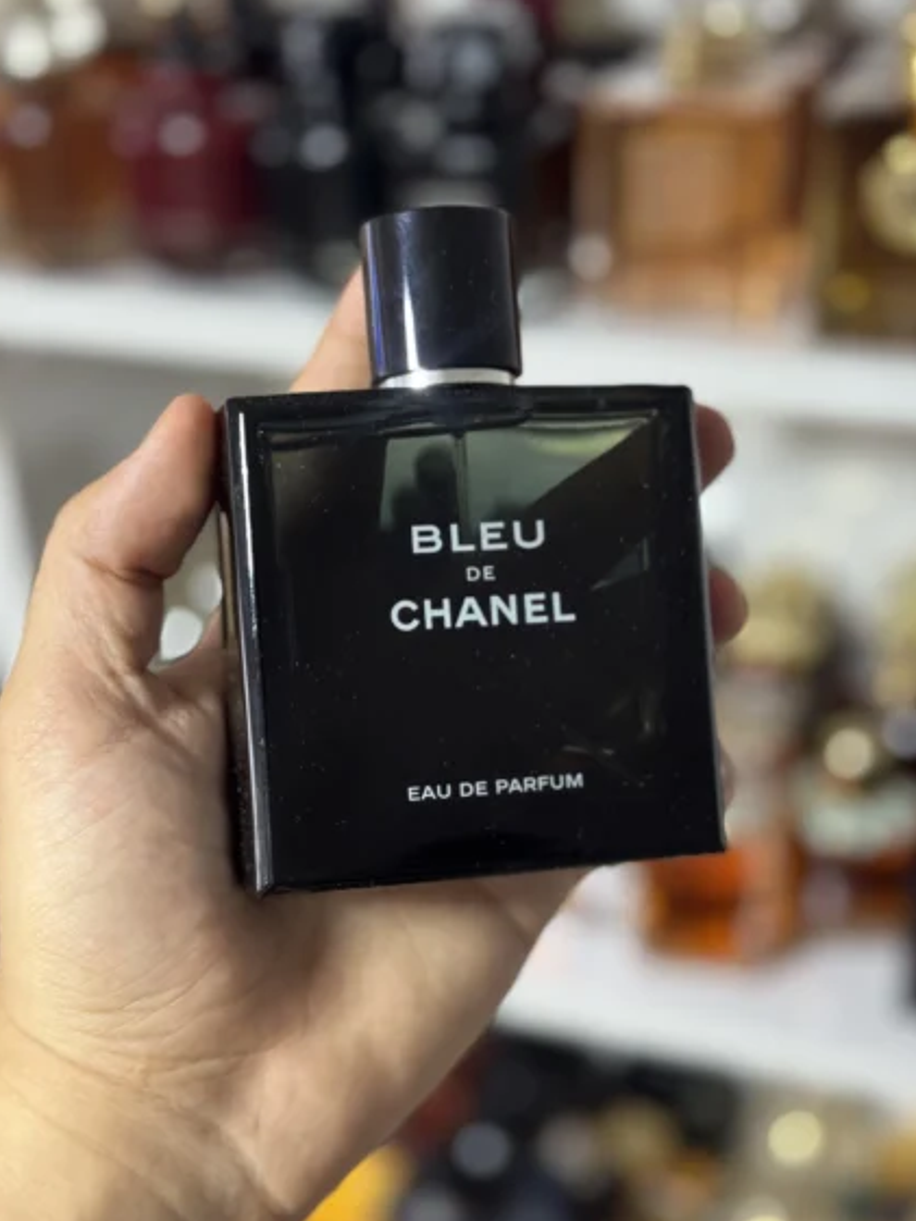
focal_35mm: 49
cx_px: 461
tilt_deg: -29.7
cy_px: 619
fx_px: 1728
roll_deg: +2.8
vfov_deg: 38.9
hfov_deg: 29.7
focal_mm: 6.76
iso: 200
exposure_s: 1/33
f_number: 1.78
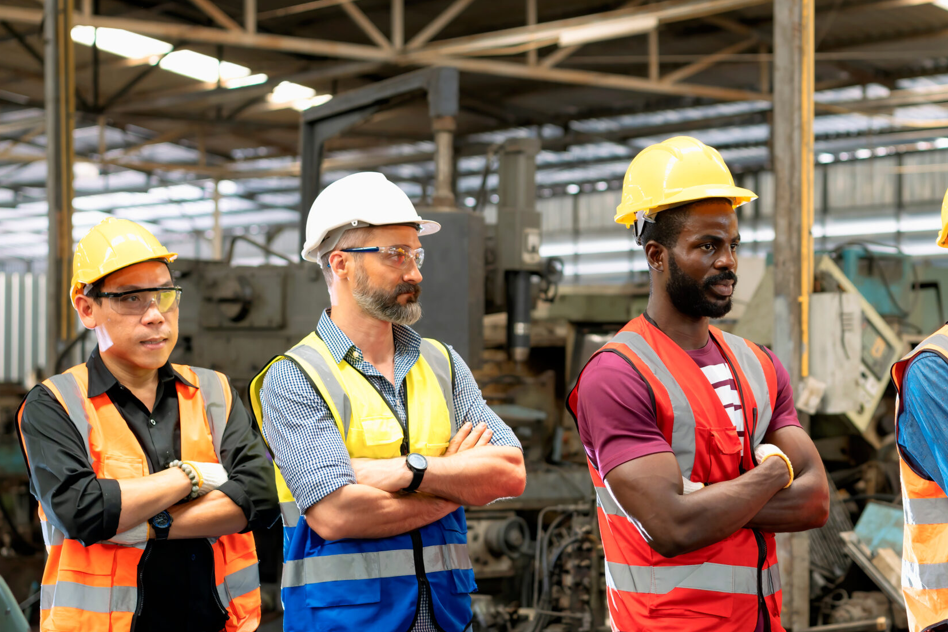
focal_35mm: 85
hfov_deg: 23.8
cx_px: 651
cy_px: 364
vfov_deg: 16.1
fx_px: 2238
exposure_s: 1/160
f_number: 2.8
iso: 400
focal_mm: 55
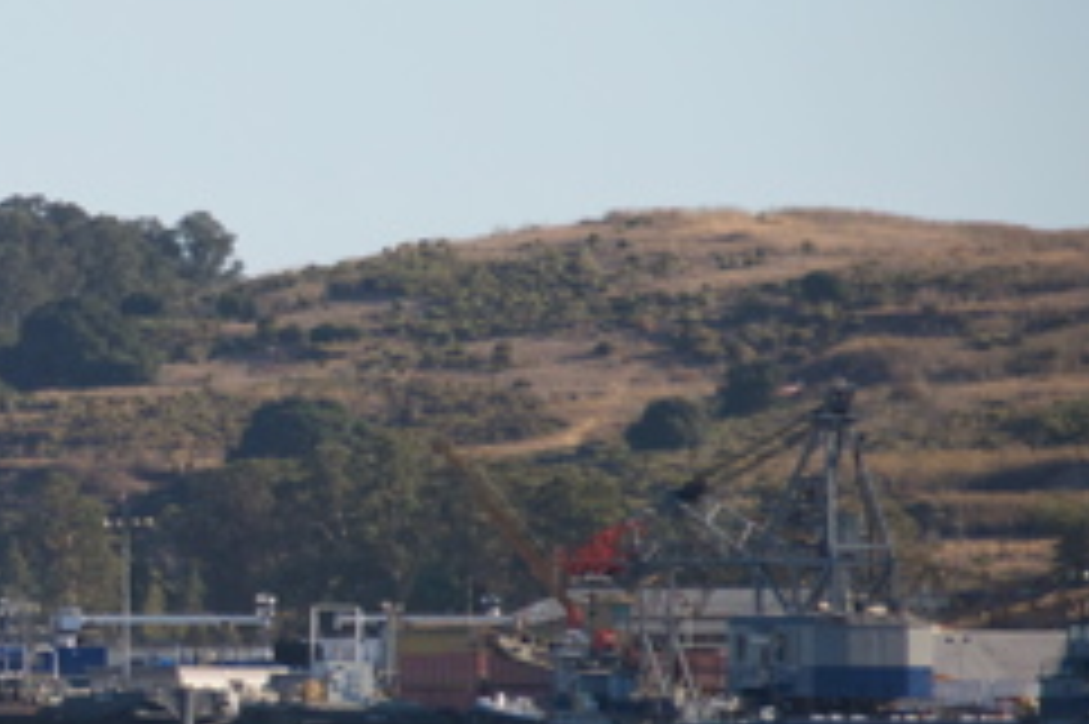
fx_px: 16898
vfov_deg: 2.5
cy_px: 398
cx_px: -234
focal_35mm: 559
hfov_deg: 3.7
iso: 250
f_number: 5.6
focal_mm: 150
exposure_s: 1/800
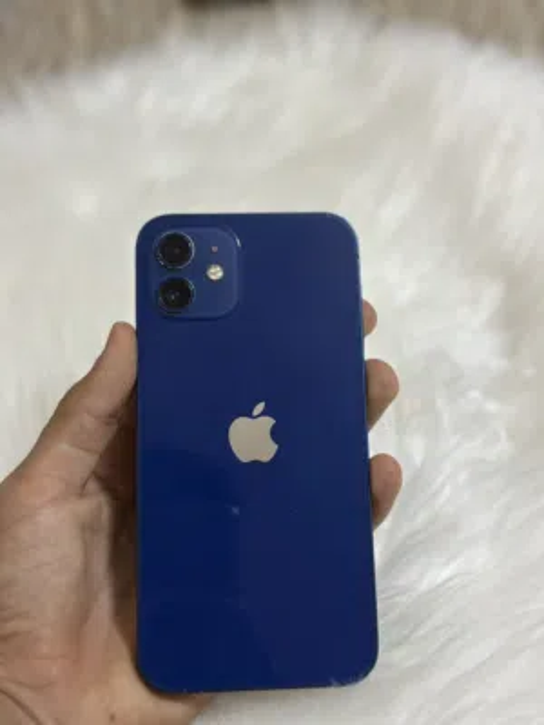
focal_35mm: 48
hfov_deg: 30.3
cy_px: 362
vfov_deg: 39.7
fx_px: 1006
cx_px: 272
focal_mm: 6.86
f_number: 1.78
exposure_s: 1/50
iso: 400
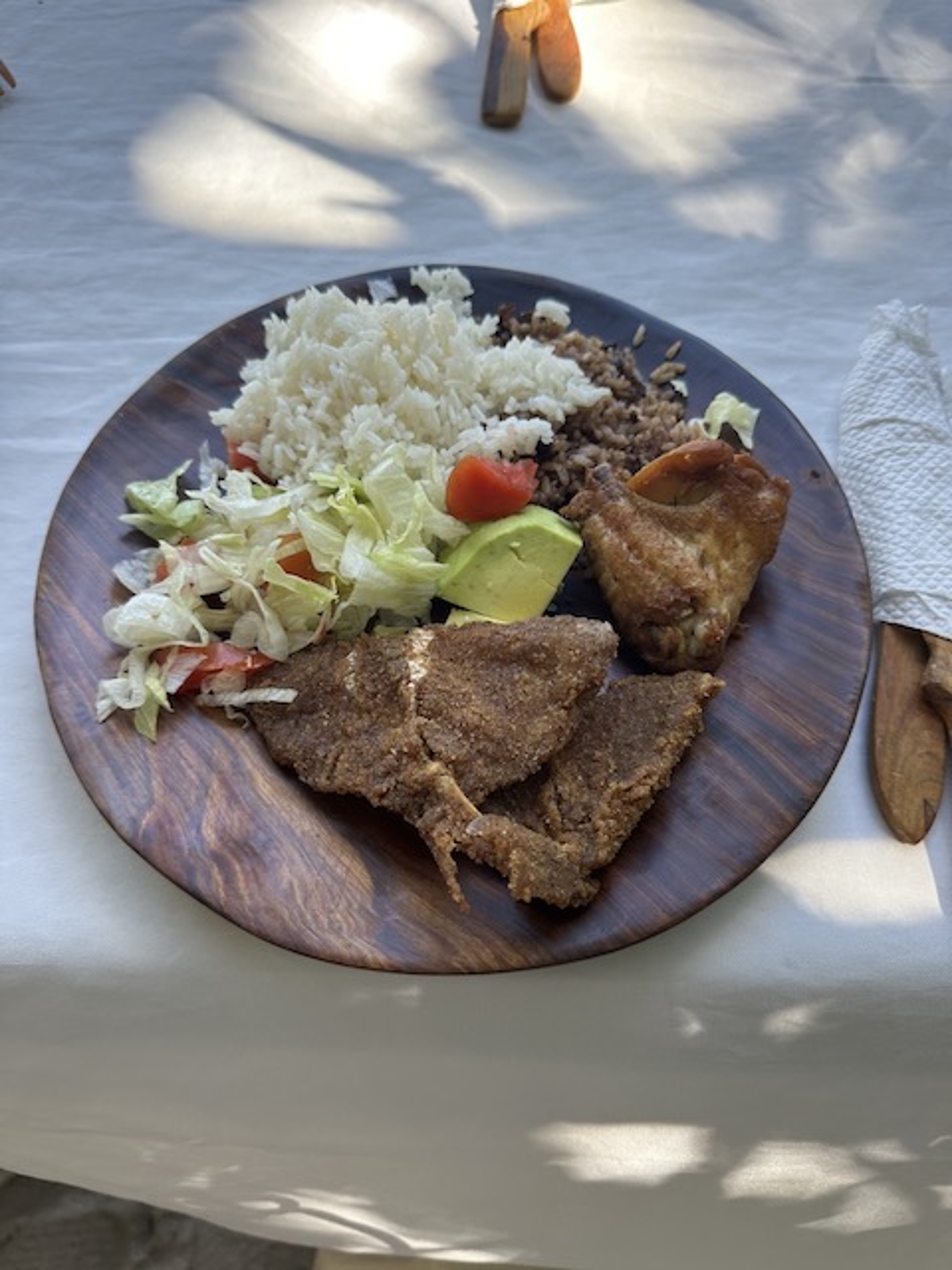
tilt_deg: -61.2
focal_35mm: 24
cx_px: 476
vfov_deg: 71.6
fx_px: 880
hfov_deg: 56.8
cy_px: 635
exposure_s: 1/348
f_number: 1.78
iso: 80
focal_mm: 6.86
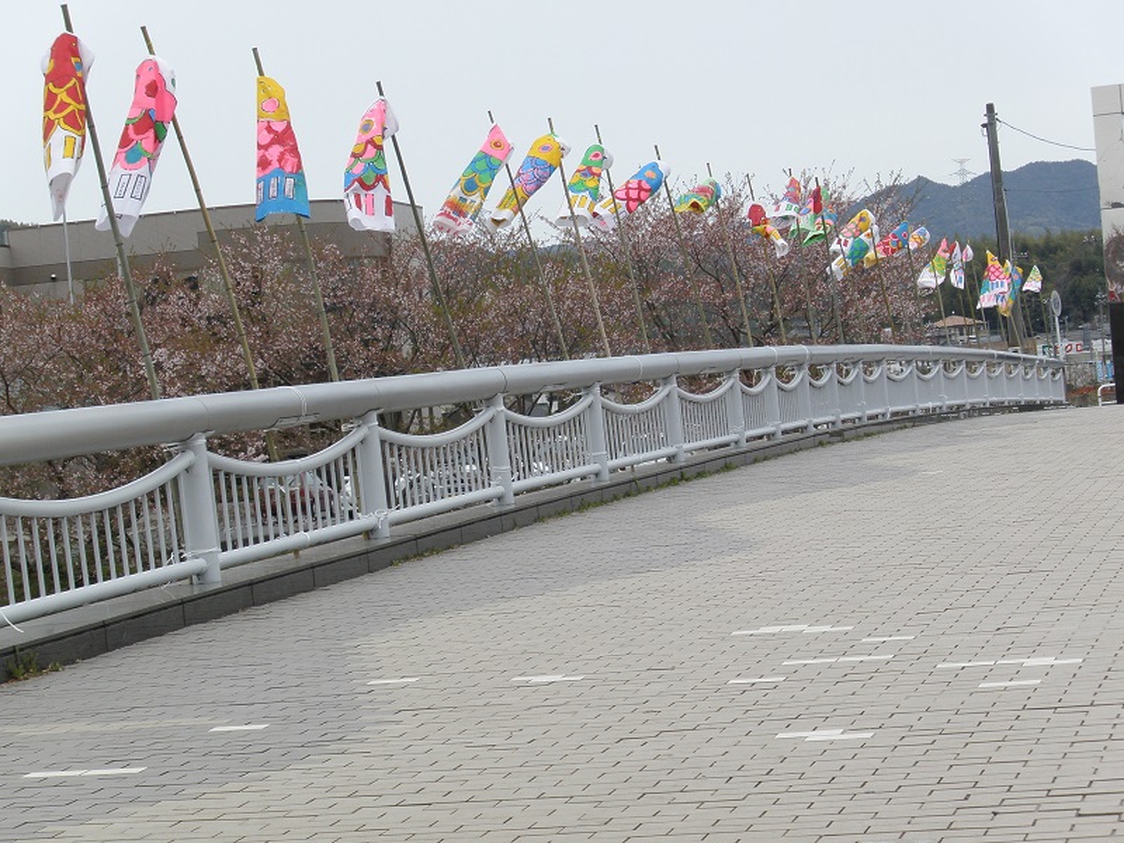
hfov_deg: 19.6
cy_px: 422
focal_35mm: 100
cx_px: 562
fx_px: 3247
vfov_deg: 14.8
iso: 64
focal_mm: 17.7
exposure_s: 1/400
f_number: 5.1
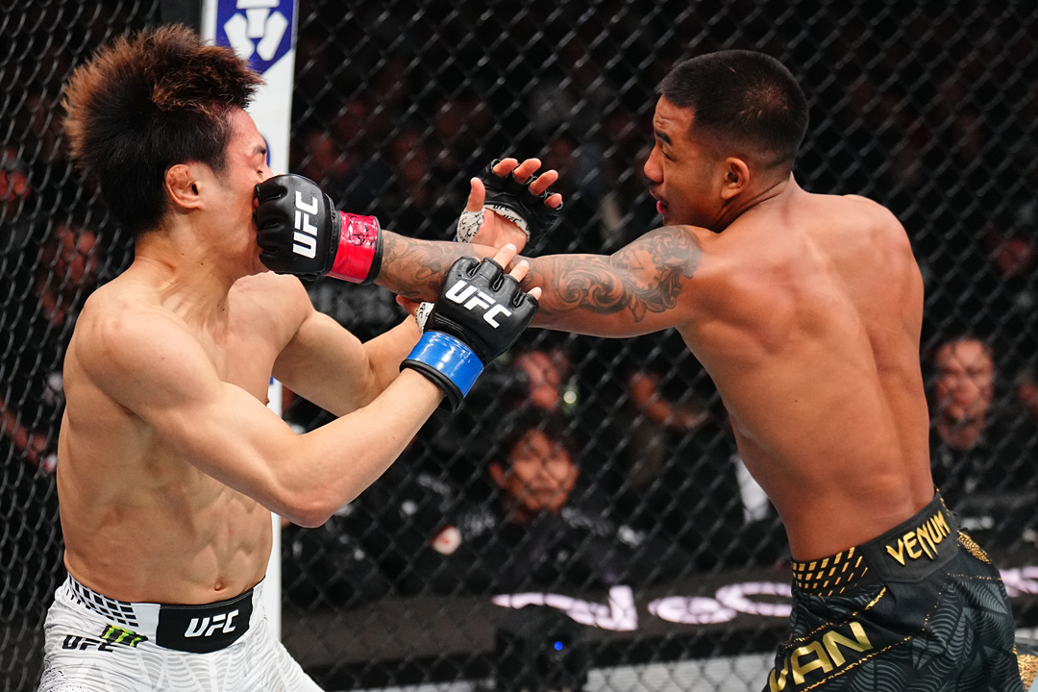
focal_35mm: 75
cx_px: 519
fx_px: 2162
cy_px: 346
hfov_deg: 27.0
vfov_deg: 18.2
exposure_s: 1/1600
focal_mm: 75
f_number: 2.8
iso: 4000
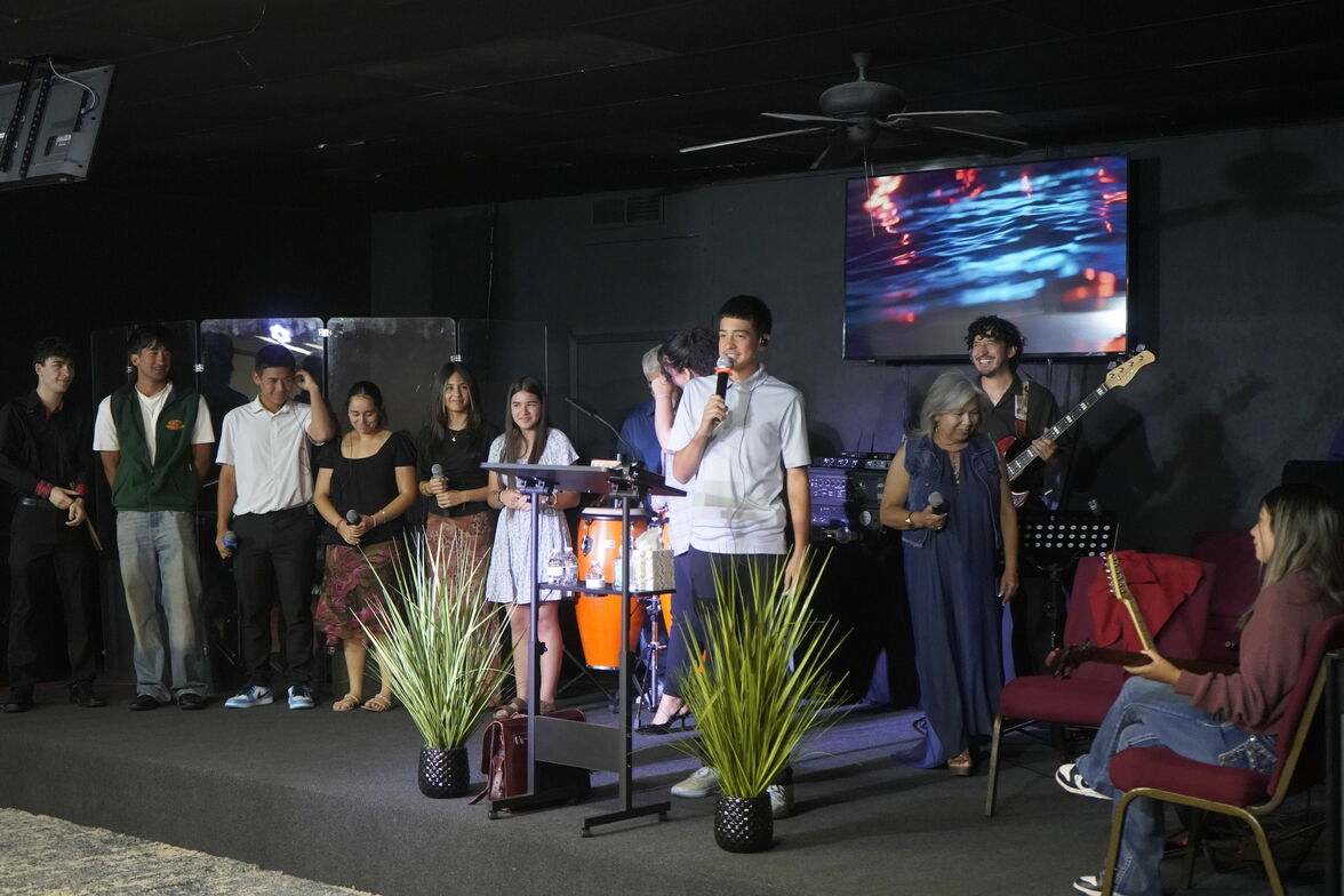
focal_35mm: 52
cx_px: 672
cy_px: 448
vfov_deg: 26.0
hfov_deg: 38.2
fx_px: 1941
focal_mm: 52
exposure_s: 1/160
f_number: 4.5
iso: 10000
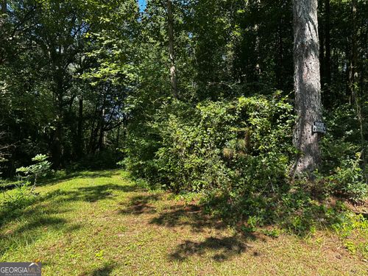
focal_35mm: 24
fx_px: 255
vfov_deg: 56.8
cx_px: 184
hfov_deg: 71.6
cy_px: 138
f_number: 1.78
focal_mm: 6.86
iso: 80
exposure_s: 1/843
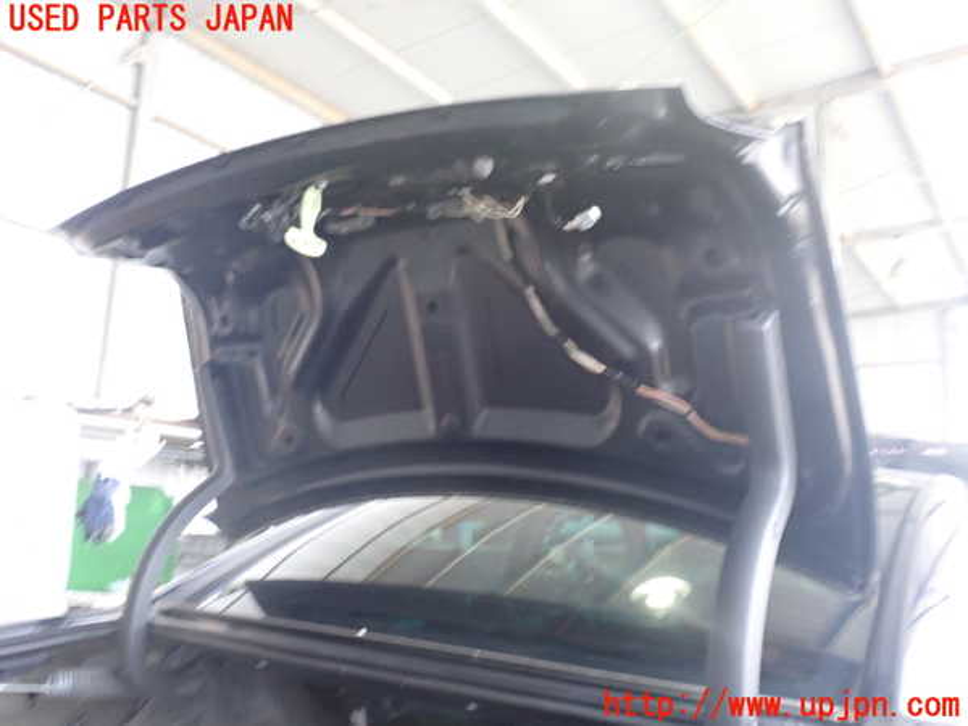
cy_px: 363
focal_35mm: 30
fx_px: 839
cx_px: 484
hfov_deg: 60.0
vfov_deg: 46.8
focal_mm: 5.4
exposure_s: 1/13
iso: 800
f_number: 9
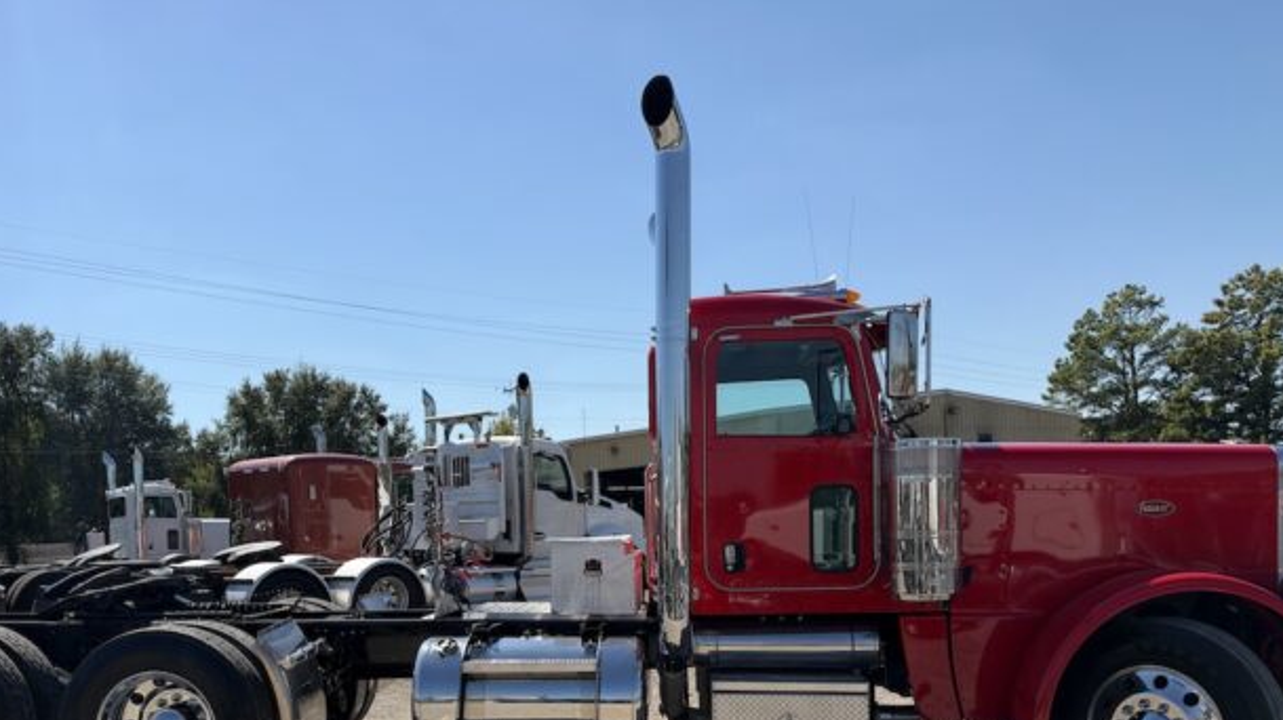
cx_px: 560
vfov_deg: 34.6
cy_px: 566
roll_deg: +3.2
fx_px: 1122
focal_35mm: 33
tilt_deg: -1.3
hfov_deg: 59.3
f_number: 1.8
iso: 64
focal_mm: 6.93
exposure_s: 1/4878
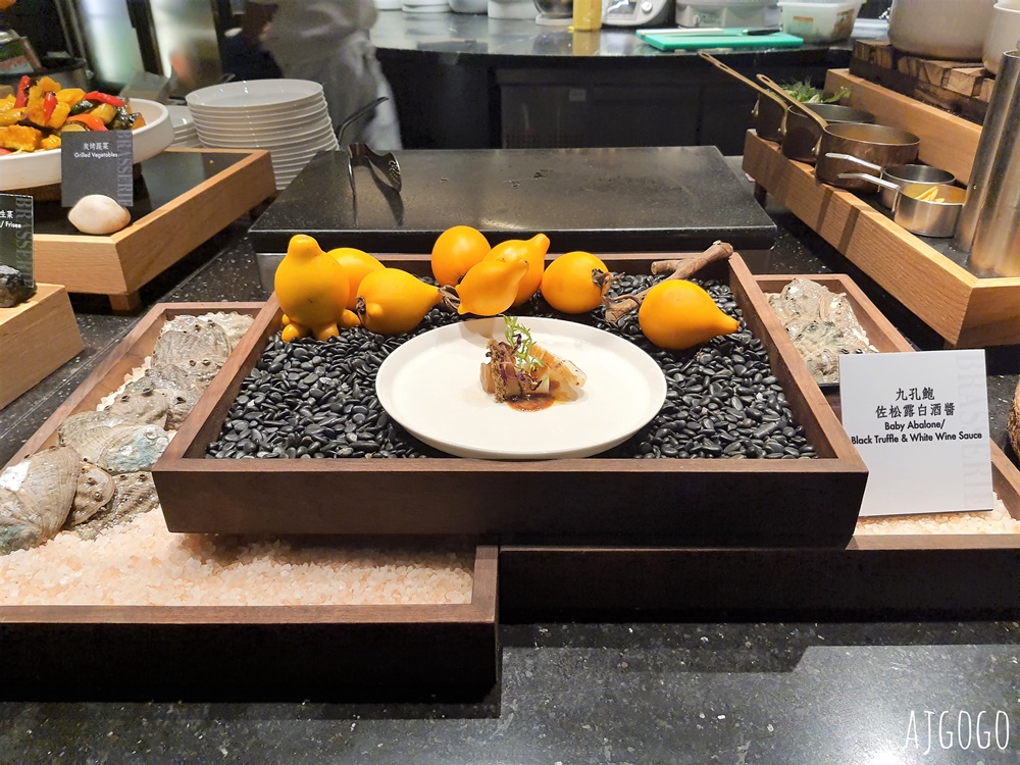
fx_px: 766
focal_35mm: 26
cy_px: 382
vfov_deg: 53.1
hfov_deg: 67.3
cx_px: 510
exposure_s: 1/60
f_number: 1.7
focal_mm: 4.32
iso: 200
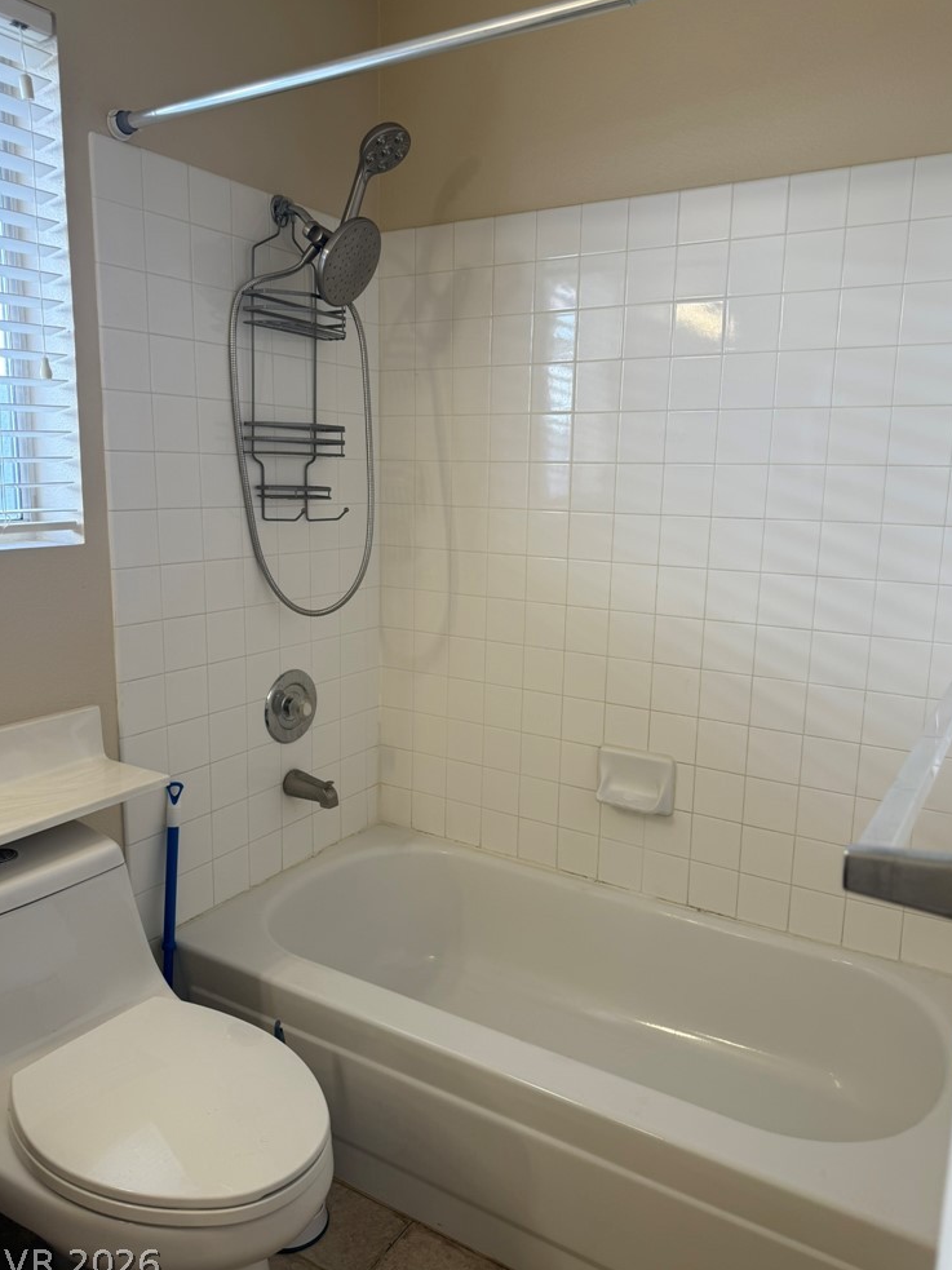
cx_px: 470
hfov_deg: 54.9
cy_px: 632
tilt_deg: -9.6
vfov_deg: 69.4
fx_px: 917
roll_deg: -1.1
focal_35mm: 25
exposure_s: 1/120
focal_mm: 6.76
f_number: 1.78
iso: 80
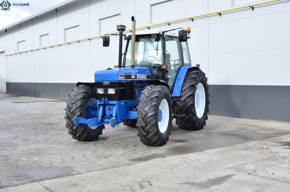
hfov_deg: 46.5
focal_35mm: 42
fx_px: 338
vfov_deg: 31.8
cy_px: 96
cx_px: 145
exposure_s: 1/60
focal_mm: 28
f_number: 10
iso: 125
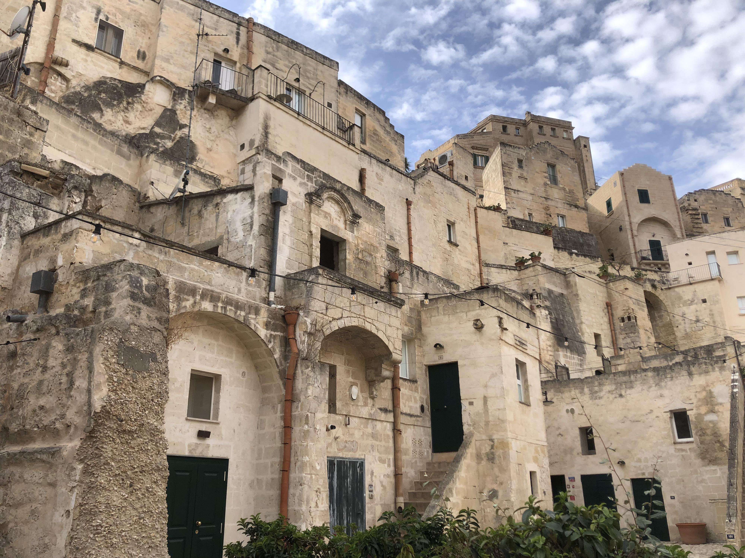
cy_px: 279
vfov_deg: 49.7
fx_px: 603
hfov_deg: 63.4
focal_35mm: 28
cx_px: 372
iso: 20
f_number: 1.8
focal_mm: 4
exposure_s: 1/1312
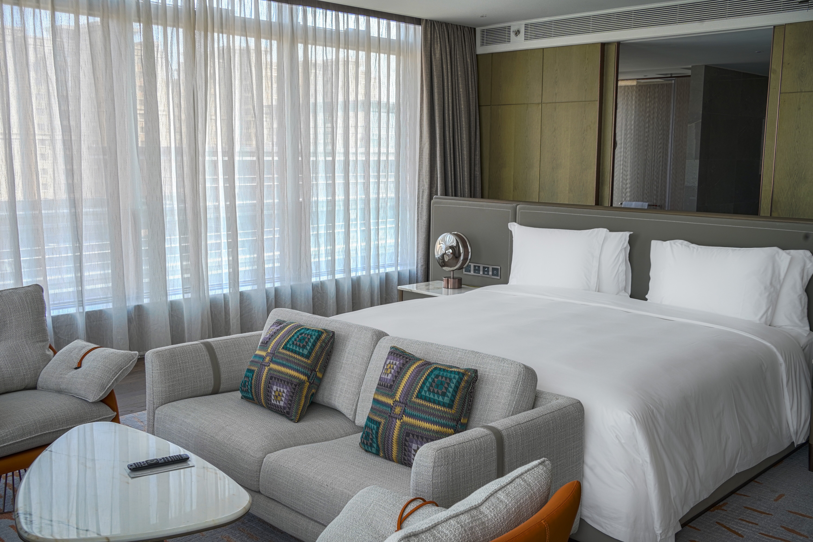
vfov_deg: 37.9
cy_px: 271
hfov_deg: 54.4
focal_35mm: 35
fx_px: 791
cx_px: 406
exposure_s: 1/100
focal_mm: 35
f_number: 10
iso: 250
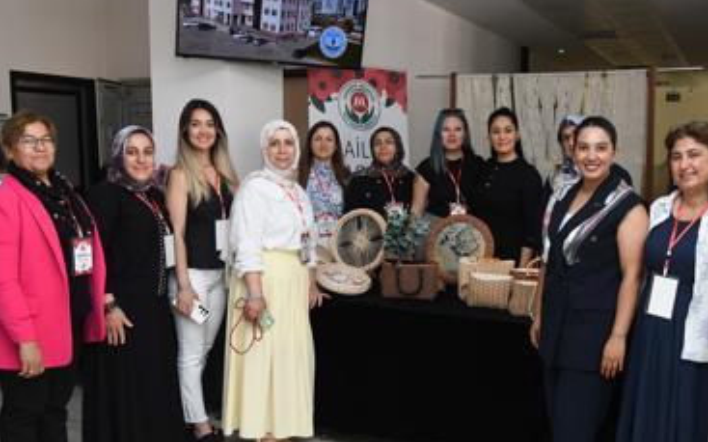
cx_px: 412
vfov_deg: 36.1
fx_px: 675
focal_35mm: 35
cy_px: 261
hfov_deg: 55.1
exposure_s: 1/125
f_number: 5
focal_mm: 24
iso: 1000
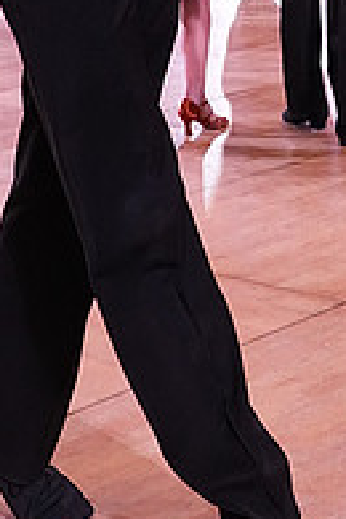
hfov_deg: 12.5
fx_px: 1542
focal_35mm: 107
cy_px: -117
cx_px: 427
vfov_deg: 18.1
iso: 3200
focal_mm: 24
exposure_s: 1/400
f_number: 4.5
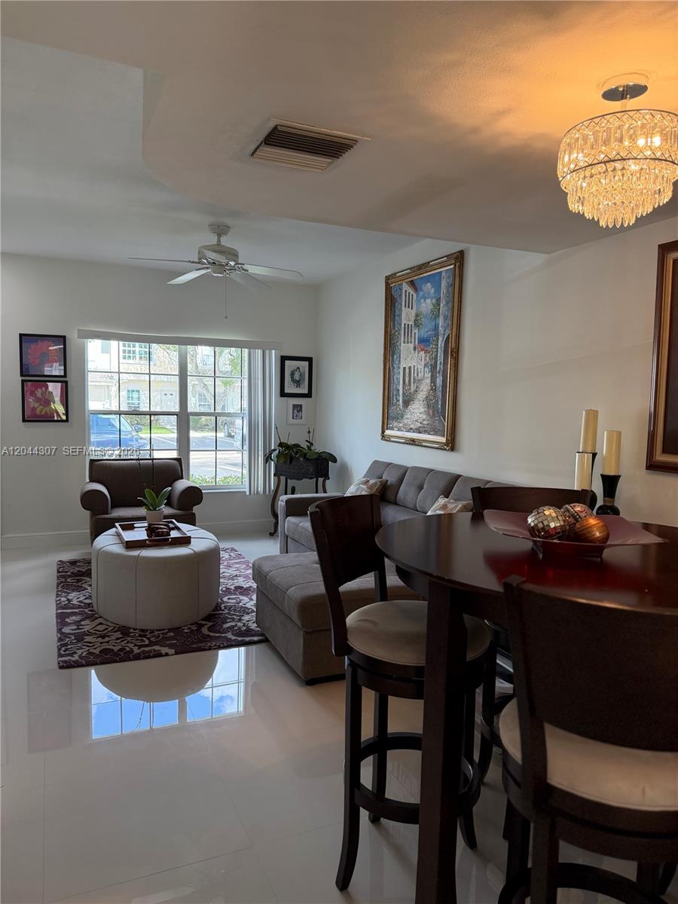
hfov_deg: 56.8
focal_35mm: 24
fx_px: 627
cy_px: 452
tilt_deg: -5.2
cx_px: 339
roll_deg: -1.7
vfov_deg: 71.6
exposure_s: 1/131
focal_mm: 6.76
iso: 200
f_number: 1.78
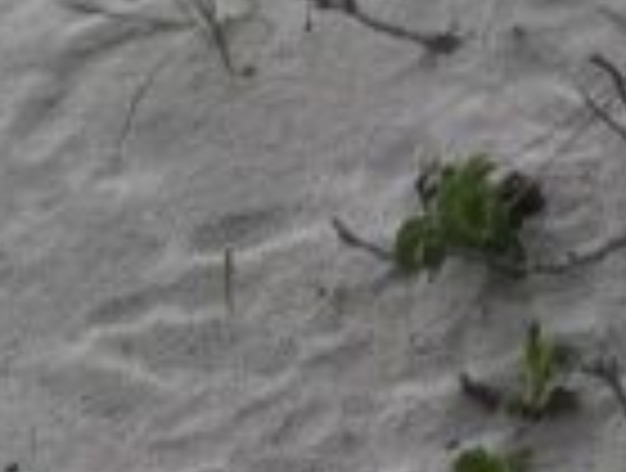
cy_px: -1191
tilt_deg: -6.8
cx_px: 446
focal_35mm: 191
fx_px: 3463
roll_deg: +2.7
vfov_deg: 6.7
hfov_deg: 10.3
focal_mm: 5.1
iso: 50
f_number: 1.6
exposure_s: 1/9901
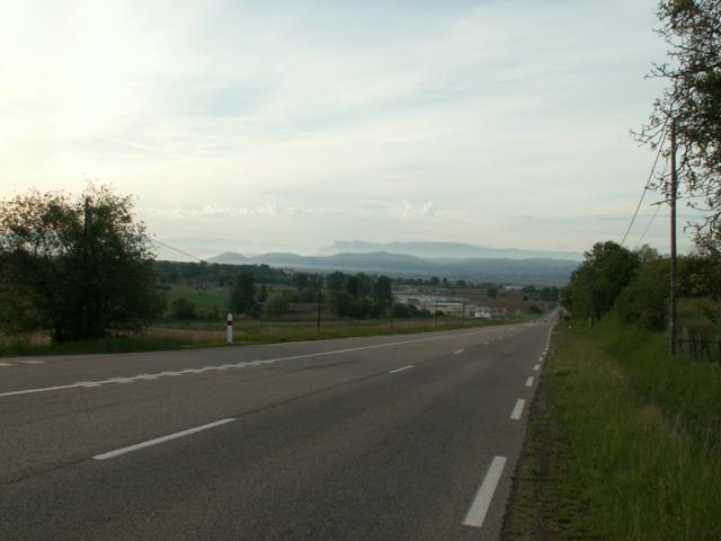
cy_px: 270
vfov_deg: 40.7
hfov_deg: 52.6
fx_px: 729
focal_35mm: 35
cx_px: 360
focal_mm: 5.86
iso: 50
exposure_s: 1/100
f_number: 8
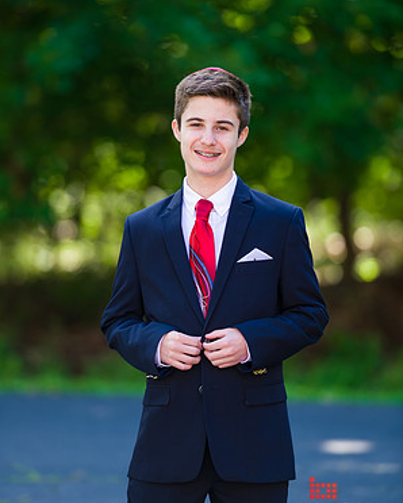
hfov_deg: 6.8
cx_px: 202
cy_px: 242
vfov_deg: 8.5
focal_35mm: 227
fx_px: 3382
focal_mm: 200
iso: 200
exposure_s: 1/200
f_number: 3.2
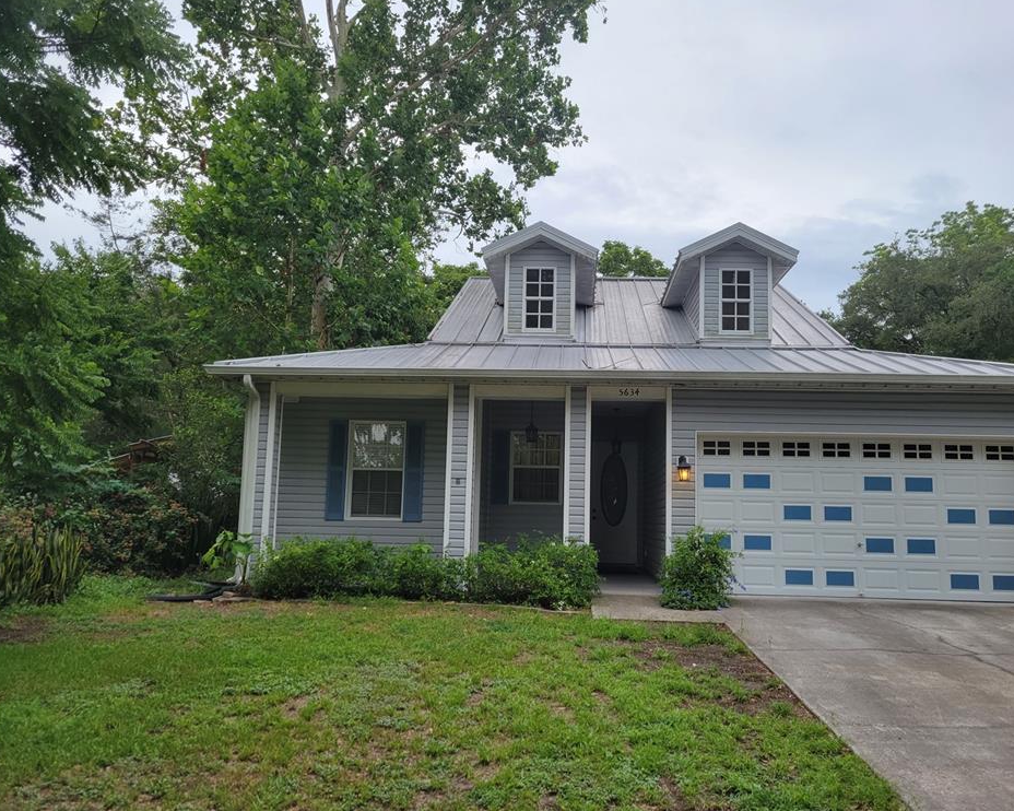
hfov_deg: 62.1
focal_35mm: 28
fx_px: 840
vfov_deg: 51.5
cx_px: 547
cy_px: 410
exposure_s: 1/493
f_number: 1.8
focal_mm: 5.4
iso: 40
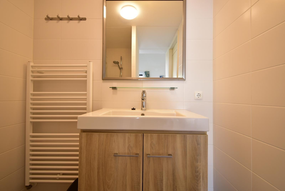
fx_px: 119
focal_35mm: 15
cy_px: 96
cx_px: 142
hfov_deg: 100.3
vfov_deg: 77.4
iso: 100
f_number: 4.5
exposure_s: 1/8
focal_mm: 10
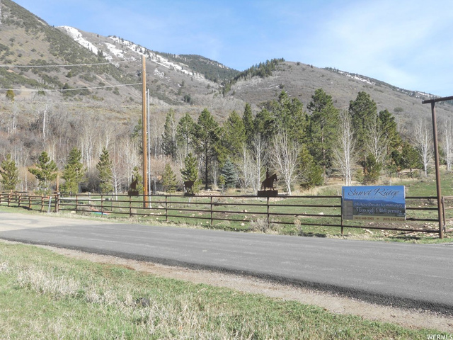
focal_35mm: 38
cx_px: 226
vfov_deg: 37.7
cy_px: 170
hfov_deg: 49.0
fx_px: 497
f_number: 3.9
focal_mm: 6.9
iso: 80
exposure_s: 1/400
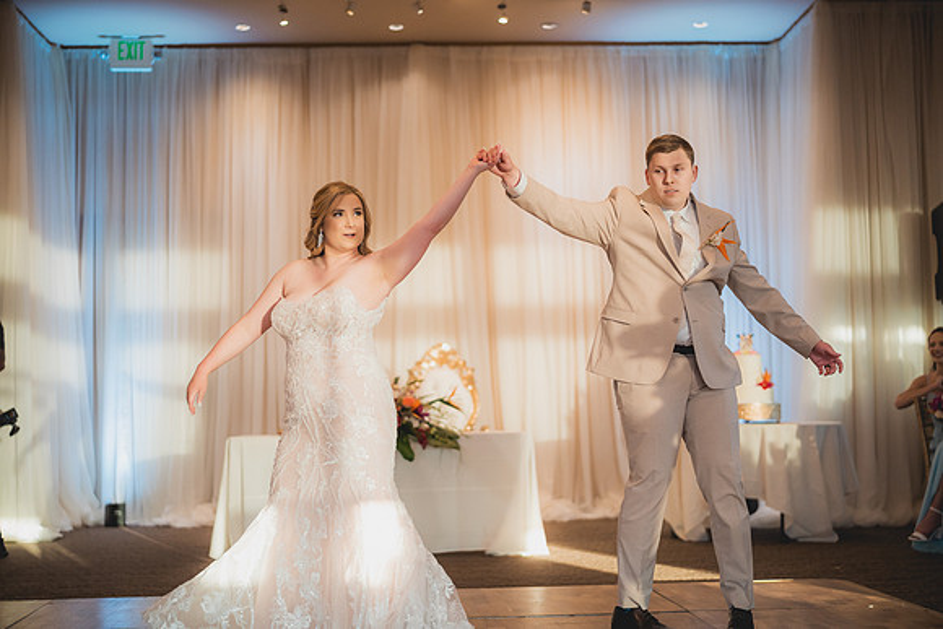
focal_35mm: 50
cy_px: 314
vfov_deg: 27.0
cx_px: 472
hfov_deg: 39.6
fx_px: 1310
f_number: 1.4
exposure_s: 1/1250
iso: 1250
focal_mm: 50
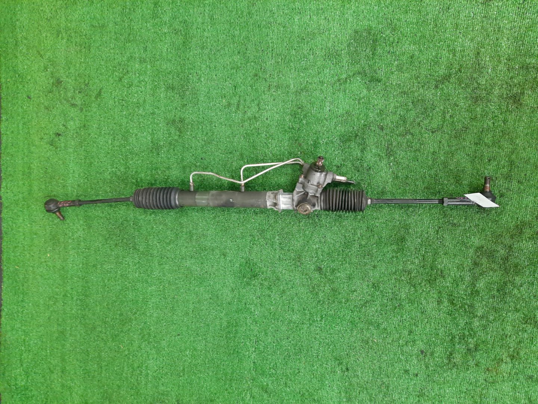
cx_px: 269
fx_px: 389
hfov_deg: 69.4
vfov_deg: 54.9
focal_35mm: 25
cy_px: 202
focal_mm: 4.6
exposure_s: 1/50
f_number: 2
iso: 250
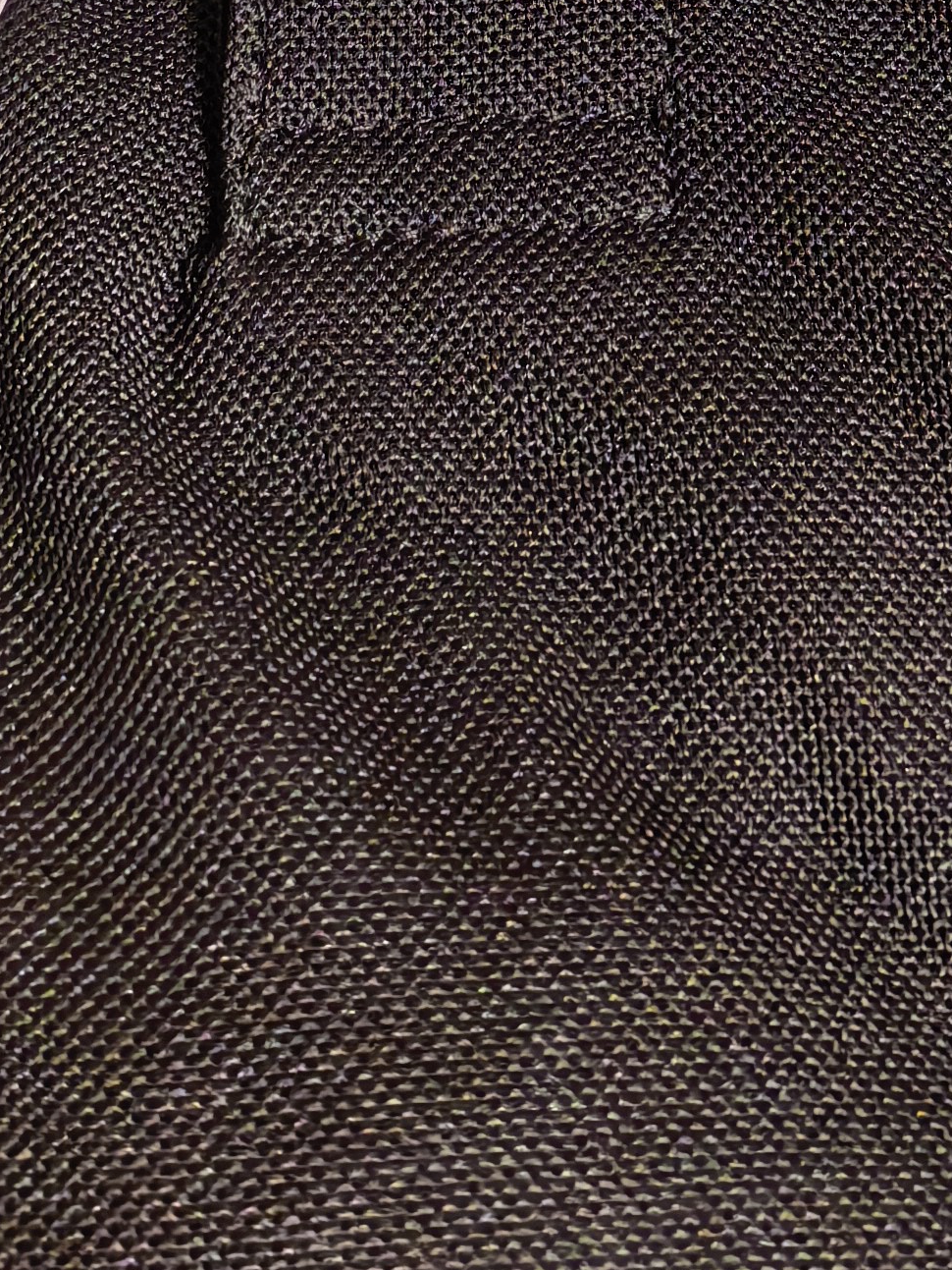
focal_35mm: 76
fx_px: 2786
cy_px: -530
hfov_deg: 19.4
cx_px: 469
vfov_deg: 22.1
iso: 1250
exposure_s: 1/100
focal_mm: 5.75
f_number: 2
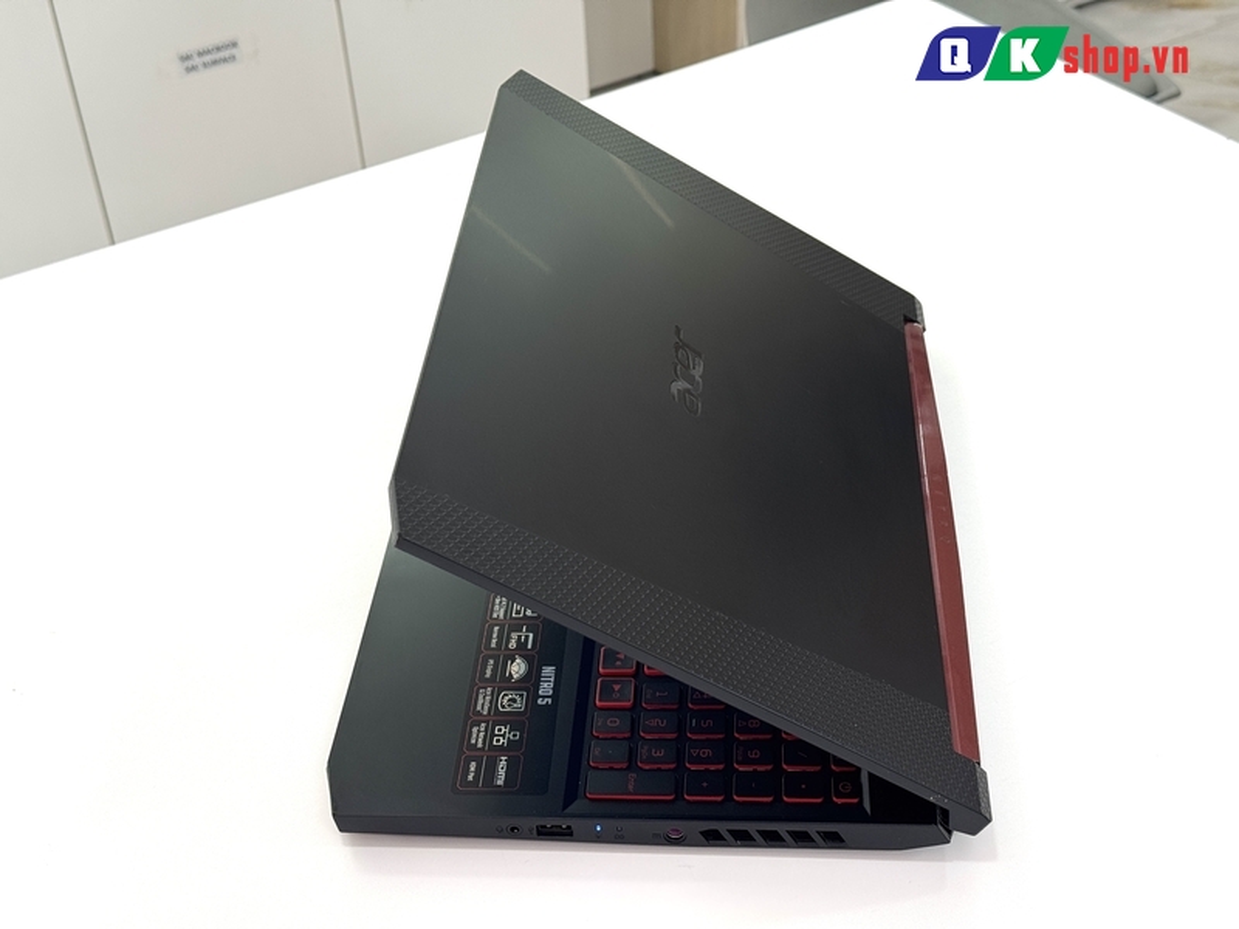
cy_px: 464
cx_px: 620
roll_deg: +4.5
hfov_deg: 39.7
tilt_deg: -37.4
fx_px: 1718
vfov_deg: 30.3
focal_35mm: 48
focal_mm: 6.76
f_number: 1.78
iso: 64
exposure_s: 1/121
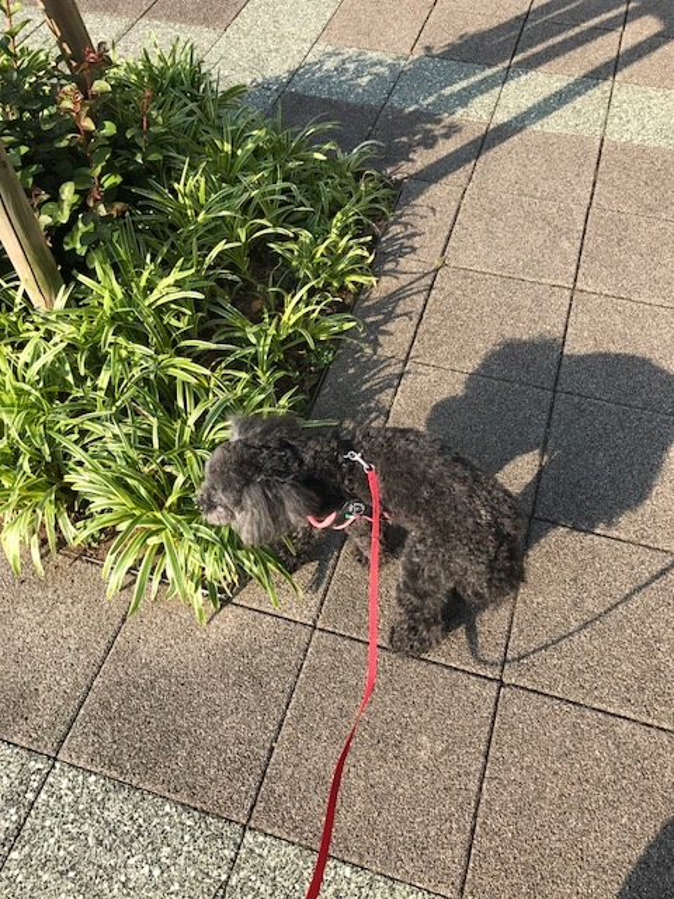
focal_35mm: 28
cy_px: 450
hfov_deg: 49.7
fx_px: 727
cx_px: 337
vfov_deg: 63.4
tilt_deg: -55.0
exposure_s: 1/541
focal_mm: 3.99
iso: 20
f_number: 1.8
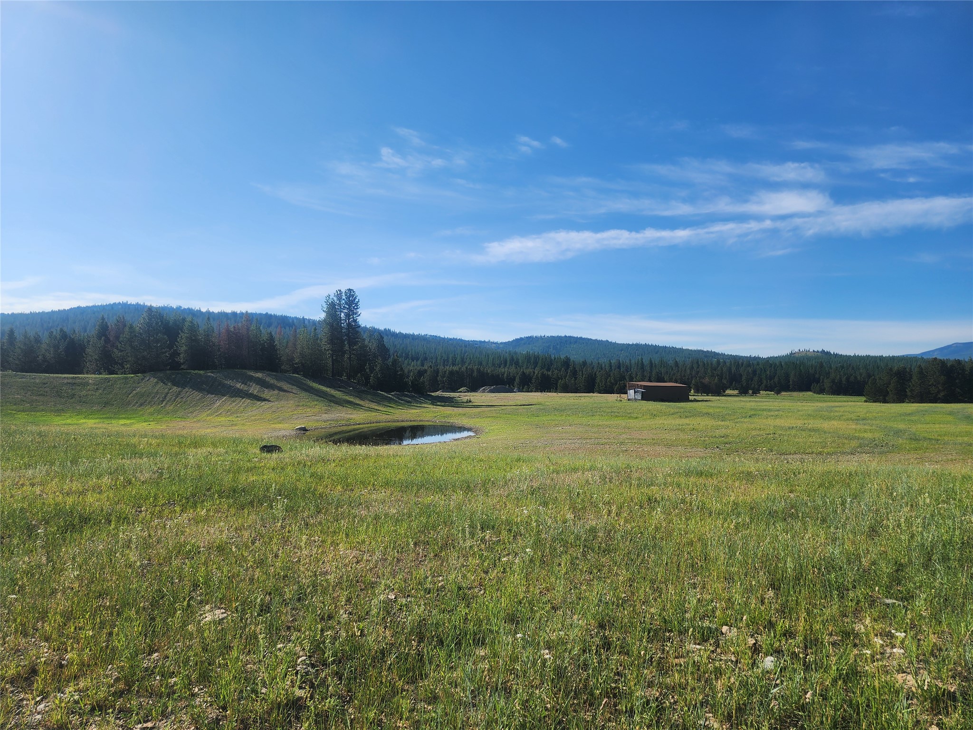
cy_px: 365
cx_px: 486
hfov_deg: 73.9
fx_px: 646
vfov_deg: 58.9
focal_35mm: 23
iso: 12
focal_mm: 6.4
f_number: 1.8
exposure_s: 1/1406
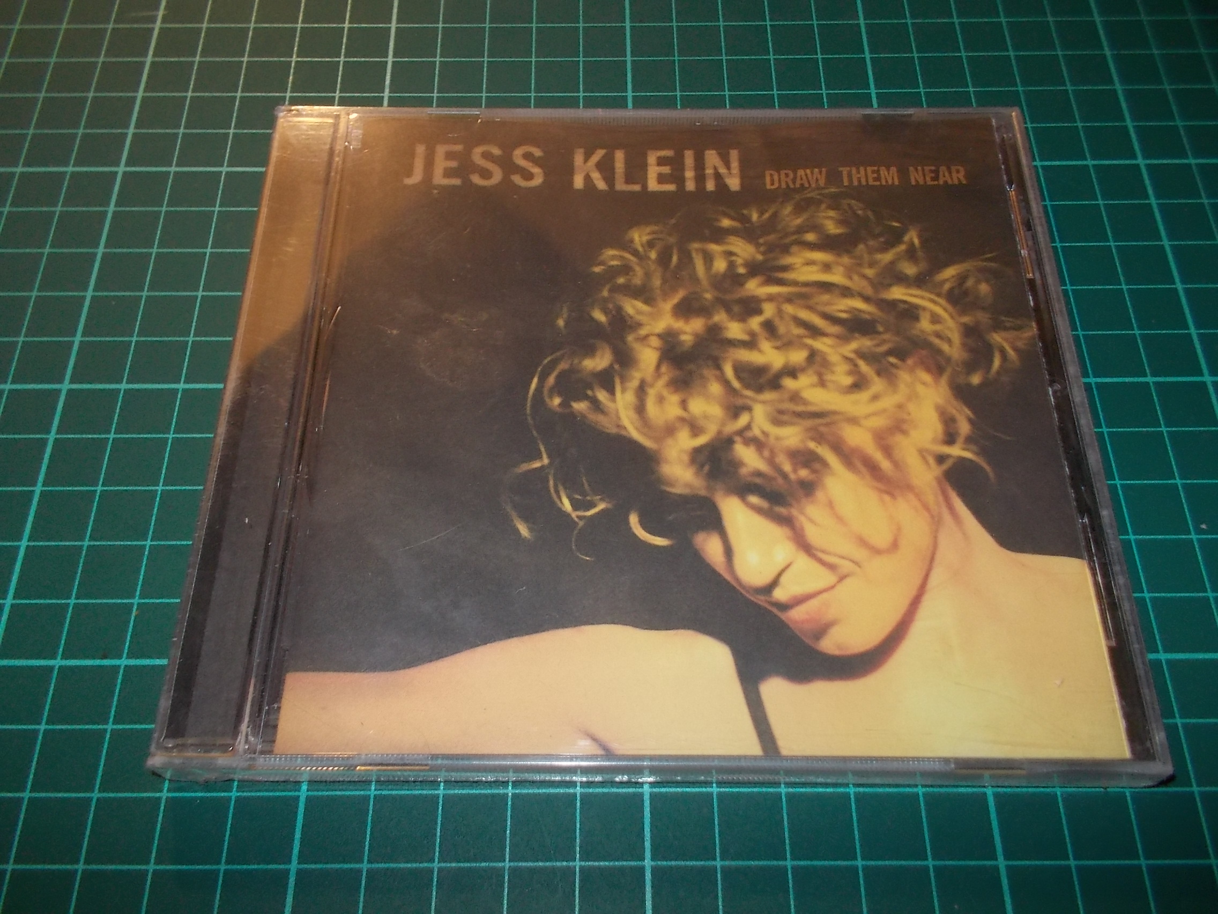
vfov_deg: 48.2
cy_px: 457
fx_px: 1020
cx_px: 609
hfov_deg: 61.7
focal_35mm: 29
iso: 200
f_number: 3.3
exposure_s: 1/30
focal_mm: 4.1
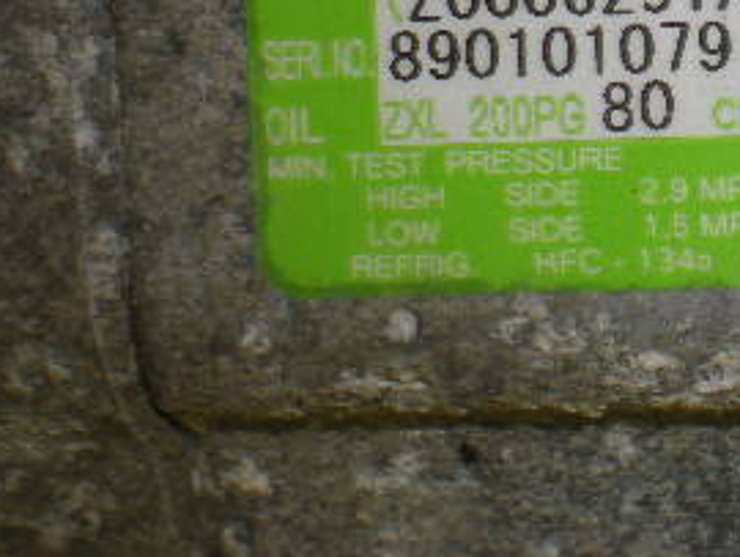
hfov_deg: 21.3
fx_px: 1926
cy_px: -52
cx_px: 663
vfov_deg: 16.0
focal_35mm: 90
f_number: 4.6
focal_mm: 6.3
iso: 64
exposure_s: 1/30
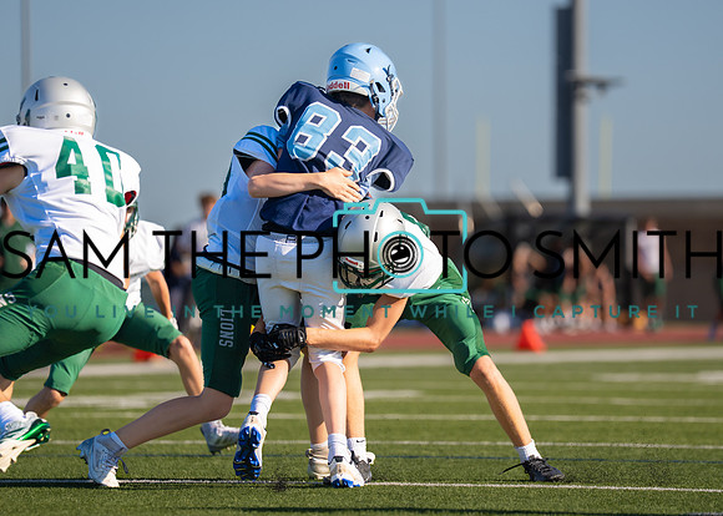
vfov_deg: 5.8
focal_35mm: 246
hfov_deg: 8.2
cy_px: 249
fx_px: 5057
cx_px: 414
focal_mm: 188
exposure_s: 1/4000
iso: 250
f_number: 2.8
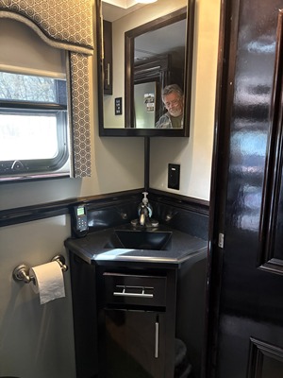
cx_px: 142
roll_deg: +0.5
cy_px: 189
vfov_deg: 67.3
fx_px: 283
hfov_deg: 53.1
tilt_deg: -9.4
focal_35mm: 26
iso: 500
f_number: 1.6
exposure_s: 1/30
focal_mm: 5.96
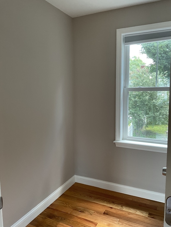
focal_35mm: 29
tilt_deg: -7.5
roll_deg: -0.4
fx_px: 191
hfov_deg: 48.2
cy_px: 114
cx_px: 86
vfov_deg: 61.7
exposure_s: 1/50
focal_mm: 3
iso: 50
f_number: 1.8
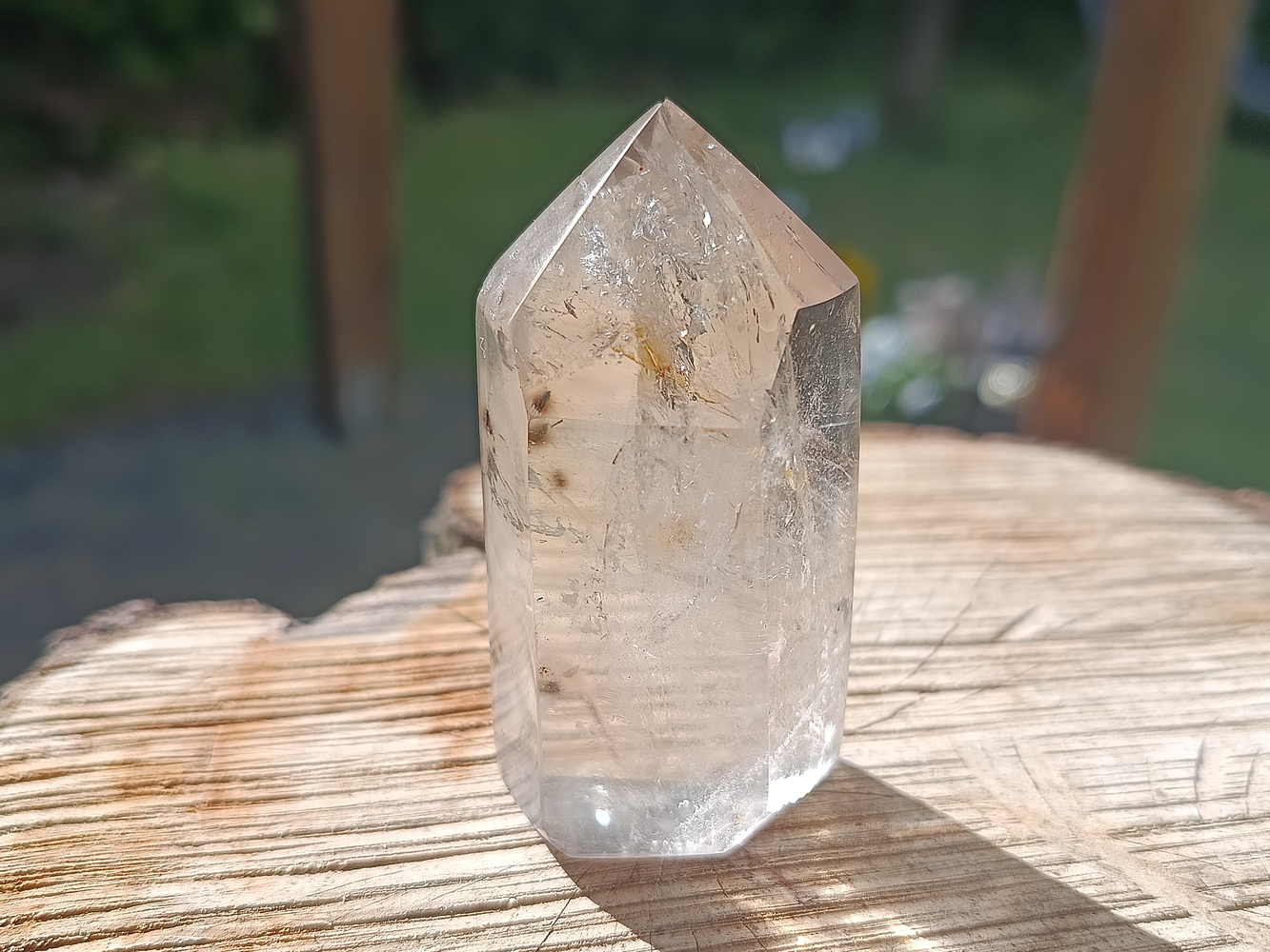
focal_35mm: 35
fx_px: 1284
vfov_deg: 40.7
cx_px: 635
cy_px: 476
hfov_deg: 52.6
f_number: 1.7
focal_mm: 5.24
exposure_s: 1/334
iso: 50
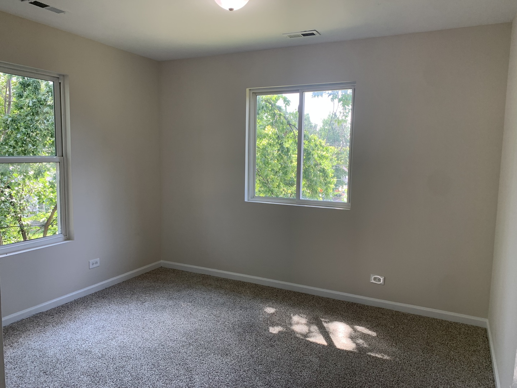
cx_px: 258
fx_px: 388
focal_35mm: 26
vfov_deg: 53.1
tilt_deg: -7.2
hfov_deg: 67.3
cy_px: 194
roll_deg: -0.6
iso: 50
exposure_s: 1/121
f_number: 1.8
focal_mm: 4.25
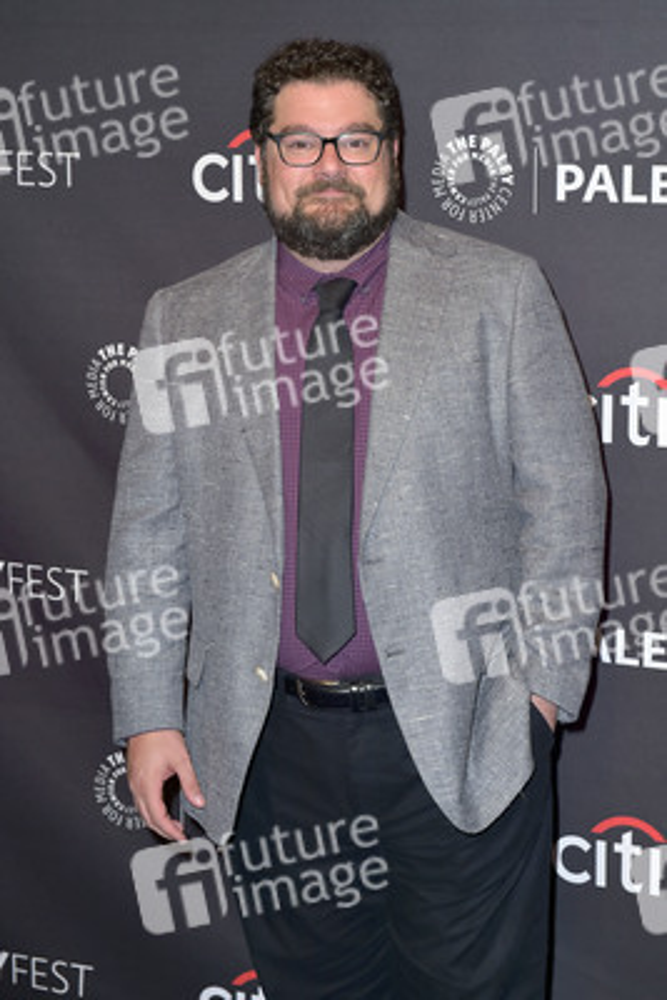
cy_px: 500
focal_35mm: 70
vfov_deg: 28.8
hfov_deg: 19.5
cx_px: 334
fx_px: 1944
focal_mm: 70
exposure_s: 1/320
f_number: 6.3
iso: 640
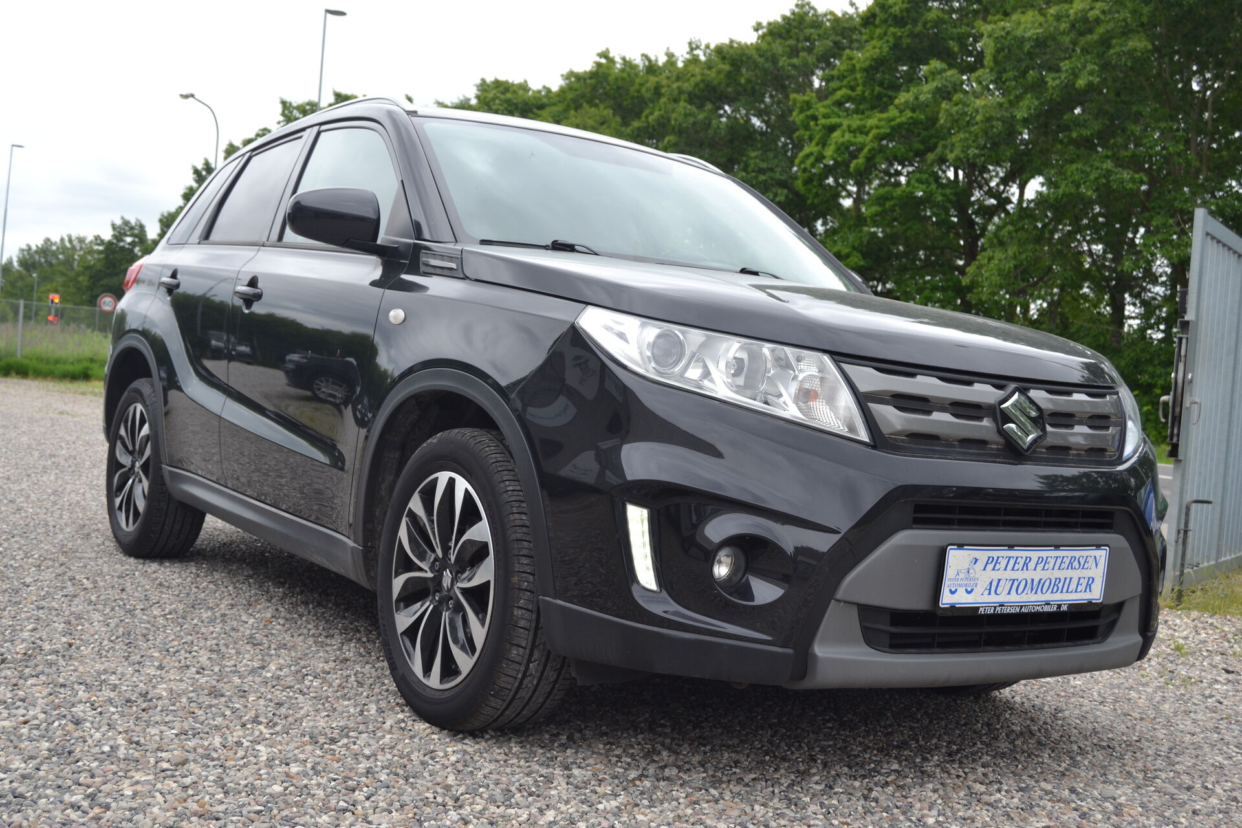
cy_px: 414
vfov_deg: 34.2
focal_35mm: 39
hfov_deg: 49.6
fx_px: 1345
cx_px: 621
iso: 100
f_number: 6.3
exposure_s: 1/160
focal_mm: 26
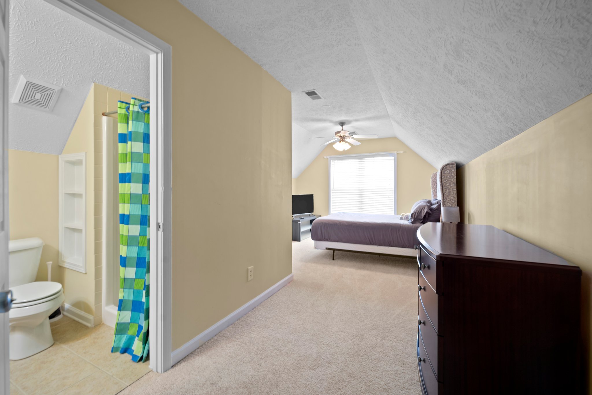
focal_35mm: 14
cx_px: 296
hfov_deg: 104.3
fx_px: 230
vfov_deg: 81.2
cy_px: 198
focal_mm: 14
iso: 160
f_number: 8
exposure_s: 1.3
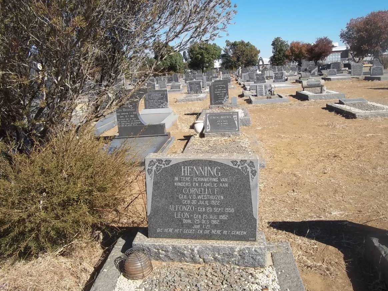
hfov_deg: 55.3
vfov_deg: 42.9
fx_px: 370
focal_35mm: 33
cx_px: 189
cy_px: 149
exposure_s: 1/400
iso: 80
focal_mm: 5.7
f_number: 5.5
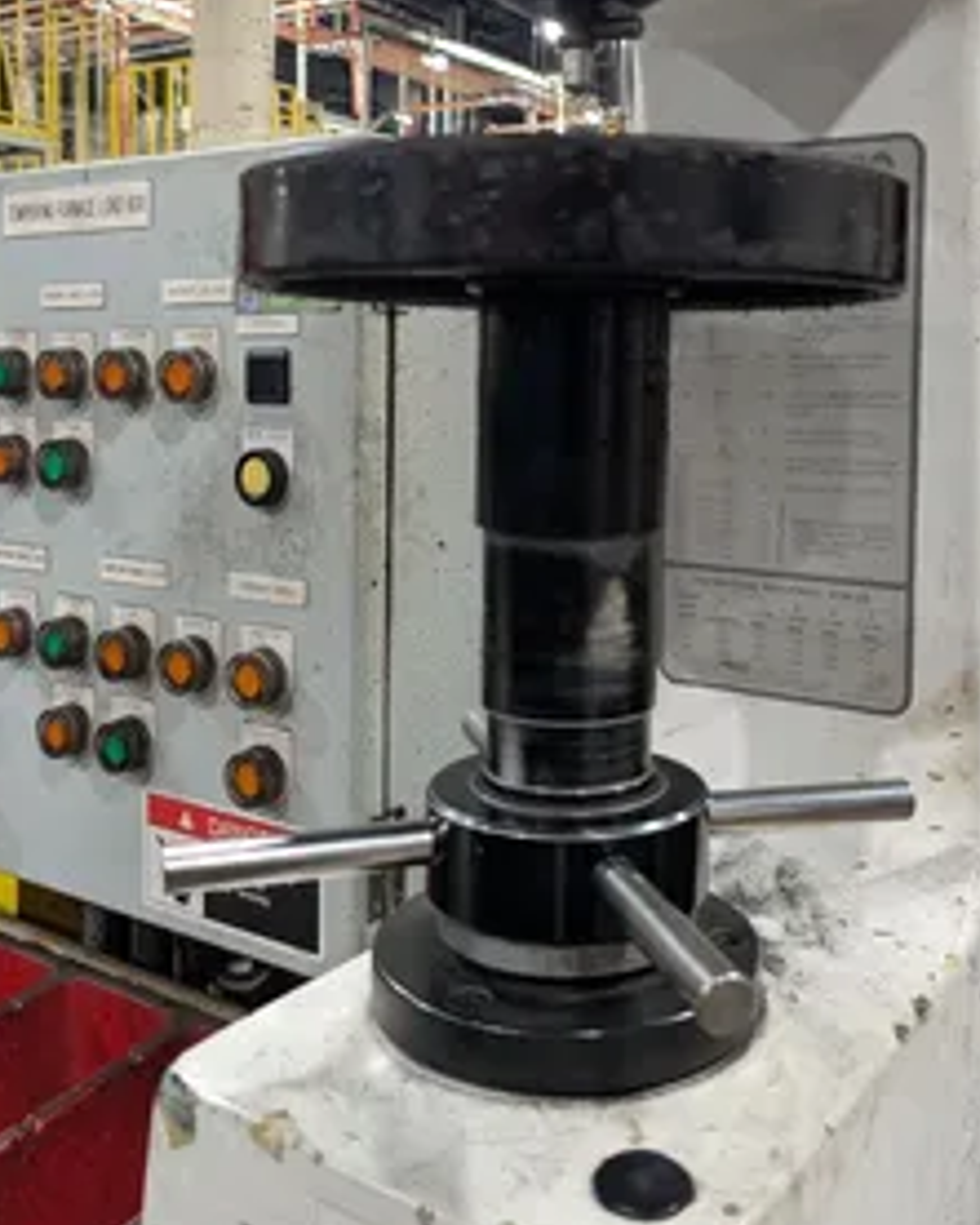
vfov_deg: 52.1
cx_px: 619
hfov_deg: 43.0
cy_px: 439
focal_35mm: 34
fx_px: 1232
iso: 1615
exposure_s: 1/145
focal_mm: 6.9
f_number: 1.68
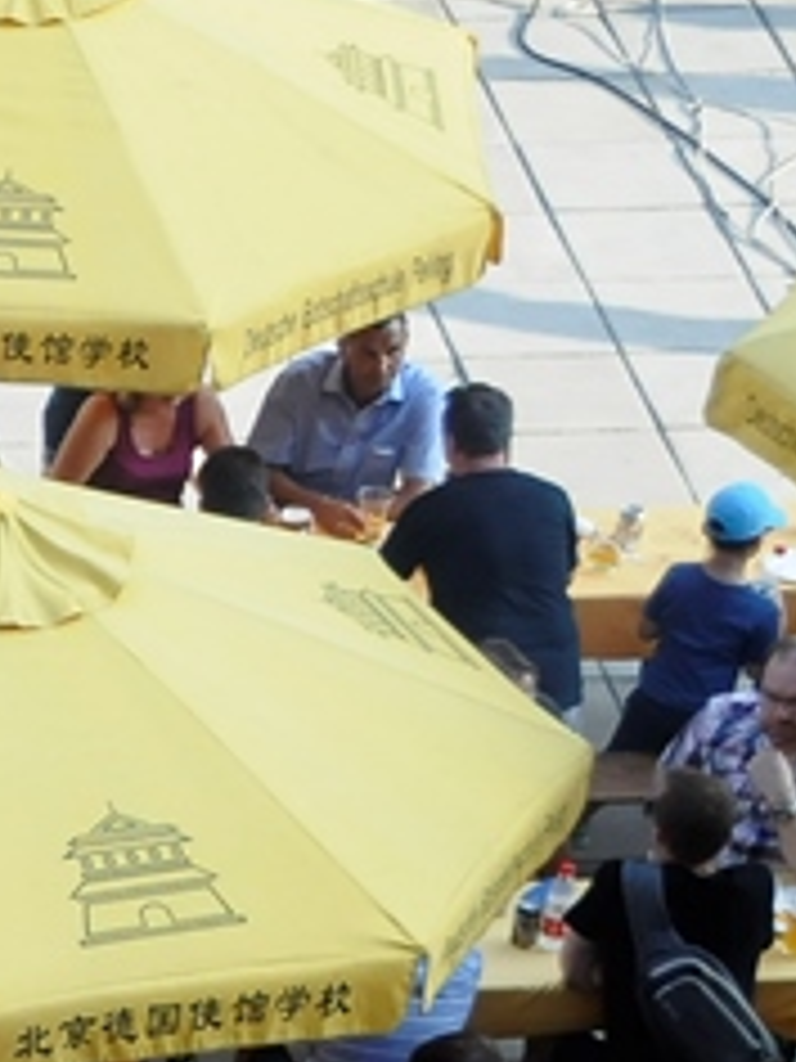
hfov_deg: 6.9
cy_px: 1130
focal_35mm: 200
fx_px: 6132
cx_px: -1246
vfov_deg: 9.8
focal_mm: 32
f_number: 5.6
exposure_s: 1/320
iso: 800
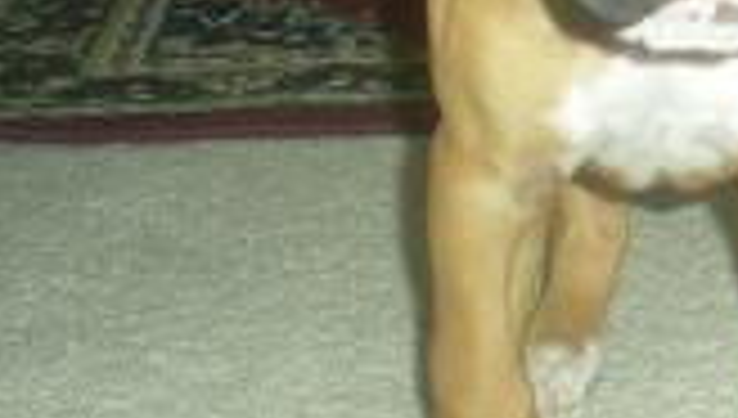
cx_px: 1004
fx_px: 2843
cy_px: -373
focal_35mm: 145
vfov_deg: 8.1
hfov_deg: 14.1
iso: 59
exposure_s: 1/60
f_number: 3.1
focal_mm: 6.3
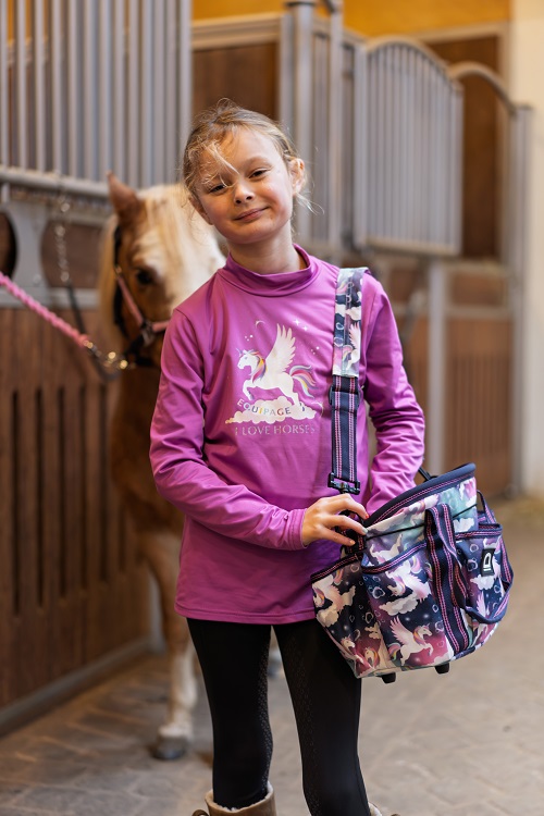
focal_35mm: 55
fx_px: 1247
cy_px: 408
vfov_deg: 36.2
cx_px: 272
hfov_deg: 24.6
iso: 1250
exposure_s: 1/100
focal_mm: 55
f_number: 2
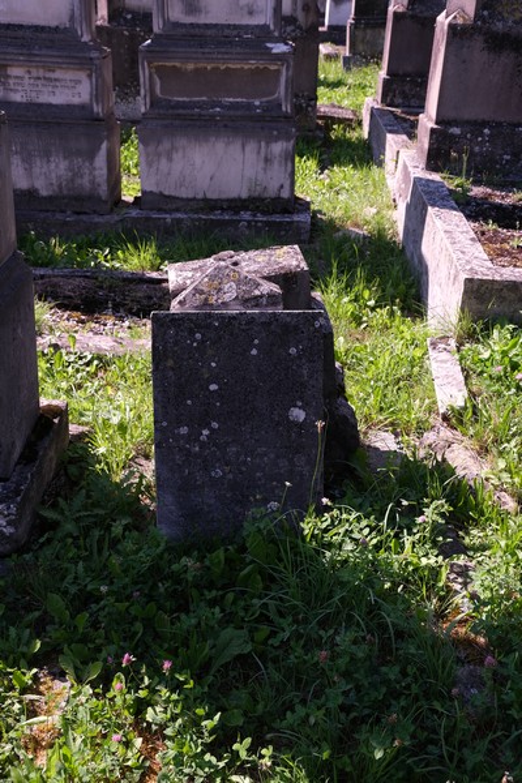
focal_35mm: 36
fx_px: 783
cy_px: 392
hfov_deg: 36.9
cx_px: 261
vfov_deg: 53.1
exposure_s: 1/280
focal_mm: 24.3
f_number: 5.6
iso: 200
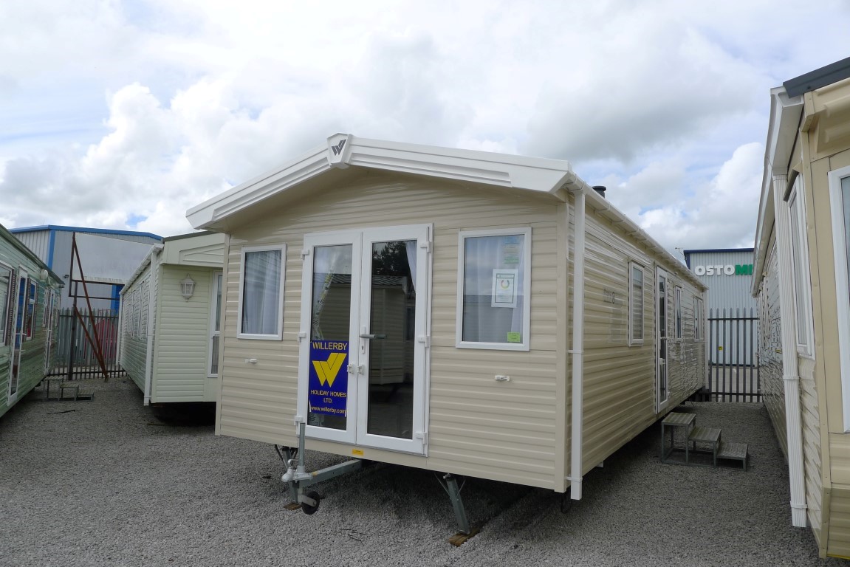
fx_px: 567
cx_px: 425
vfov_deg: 53.2
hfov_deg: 73.7
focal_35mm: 24
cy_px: 284
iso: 80
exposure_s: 1/800
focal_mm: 5.1
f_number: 4
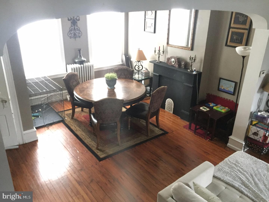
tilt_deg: -24.5
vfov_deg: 48.2
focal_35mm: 29
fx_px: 225
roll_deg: -1.0
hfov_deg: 61.7
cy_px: 101
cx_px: 134
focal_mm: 4.15
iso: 800
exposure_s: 1/15
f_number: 2.2
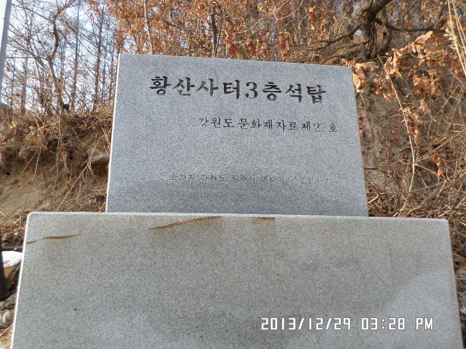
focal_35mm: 25
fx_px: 336
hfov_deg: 69.4
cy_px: 174
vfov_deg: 54.8
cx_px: 233
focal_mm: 4.5
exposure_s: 1/250
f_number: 2.5
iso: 80
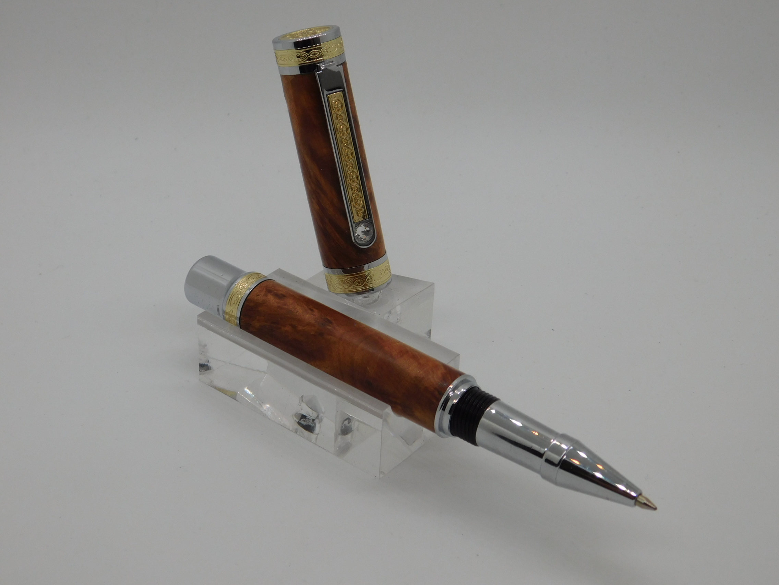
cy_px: 292
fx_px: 1328
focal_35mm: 59
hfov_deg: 32.7
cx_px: 390
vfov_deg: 24.8
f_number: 4
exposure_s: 1/200
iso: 125
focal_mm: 10.4
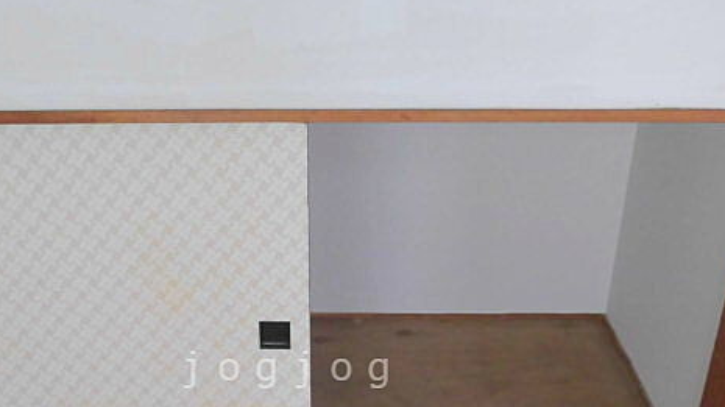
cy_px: 370
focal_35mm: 48
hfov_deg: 42.7
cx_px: 290
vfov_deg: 24.2
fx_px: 922
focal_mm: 5.81
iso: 250
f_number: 3.5
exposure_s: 1/40
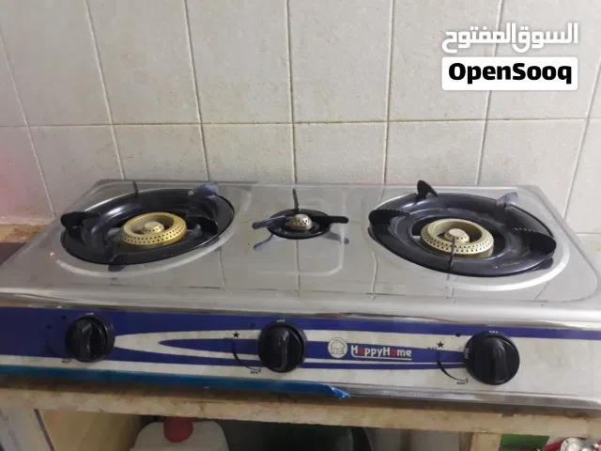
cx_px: 300
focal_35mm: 27
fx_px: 469
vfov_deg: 51.4
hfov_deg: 65.3
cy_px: 226
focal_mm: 3.71
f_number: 1.7
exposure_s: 1/25
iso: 320
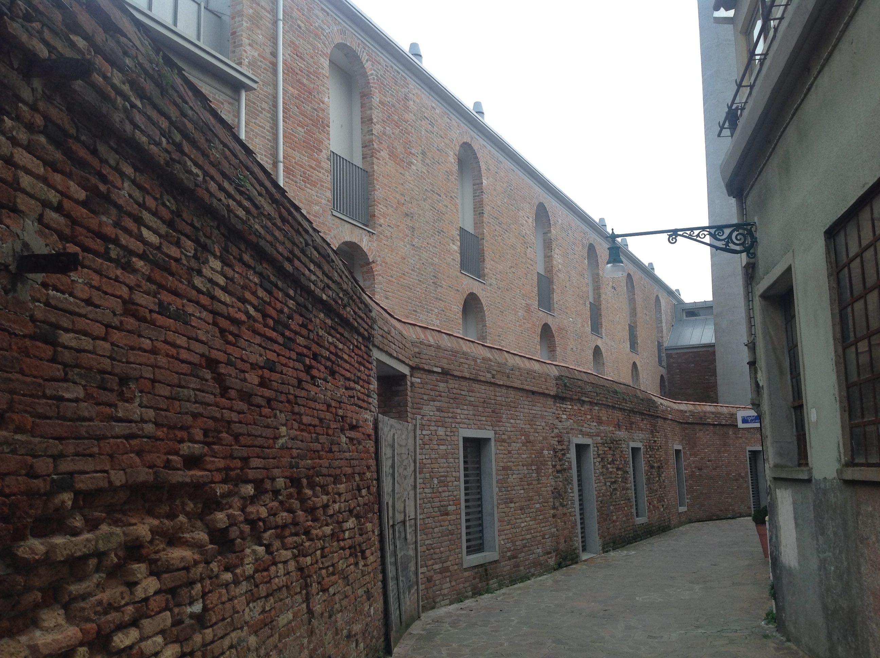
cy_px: 329
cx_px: 440
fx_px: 888
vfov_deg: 40.6
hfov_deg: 52.7
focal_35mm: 35
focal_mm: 4.28
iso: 50
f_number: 2.4
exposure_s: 1/198
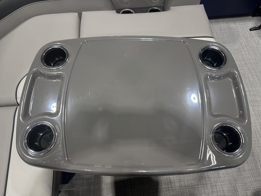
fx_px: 181
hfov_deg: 71.6
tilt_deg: -67.7
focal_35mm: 24
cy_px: 98
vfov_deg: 56.8
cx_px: 130
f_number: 1.78
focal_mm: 6.76
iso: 200
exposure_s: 1/211
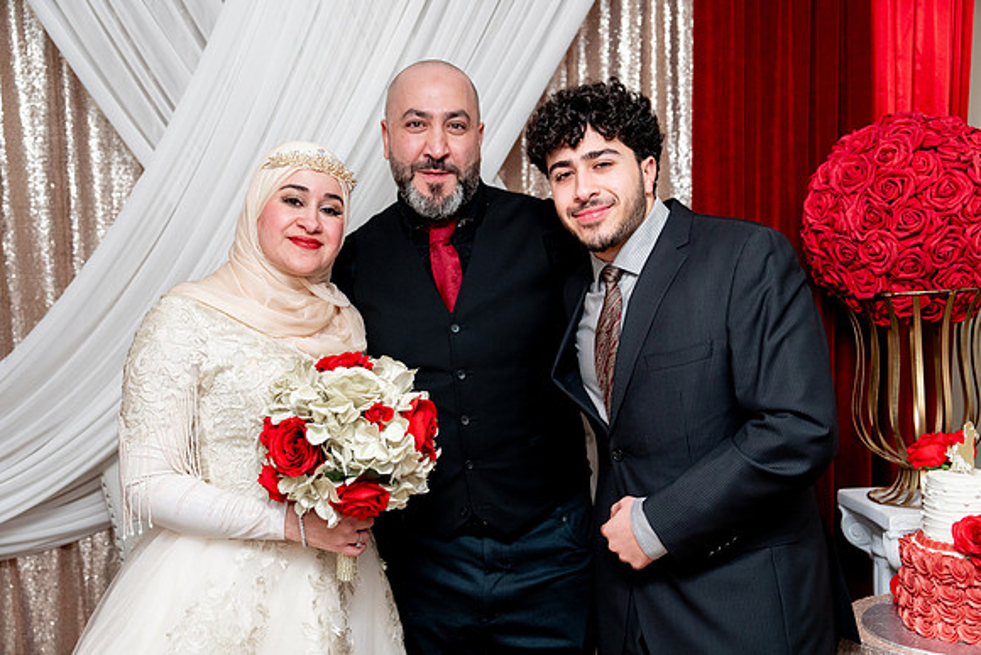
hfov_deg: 49.5
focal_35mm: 39
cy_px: 328
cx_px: 490
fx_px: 1063
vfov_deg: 34.2
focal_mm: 39
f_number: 2.8
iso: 1600
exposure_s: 1/160
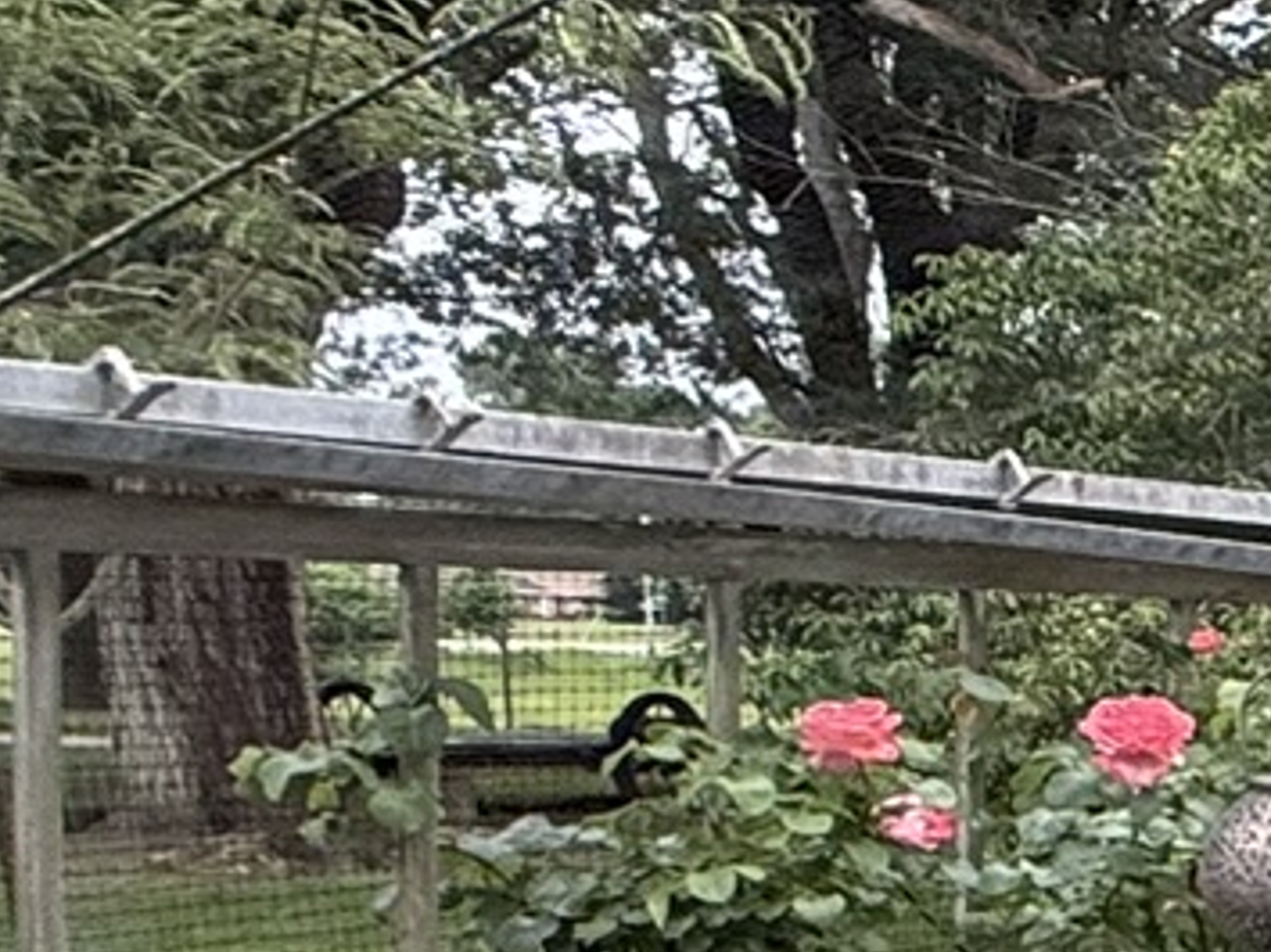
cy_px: 1024
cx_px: 3292
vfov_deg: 17.6
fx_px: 2972
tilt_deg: -4.9
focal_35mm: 81
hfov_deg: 13.7
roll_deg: -0.5
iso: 160
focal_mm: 2.22
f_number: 2.2
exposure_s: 1/99
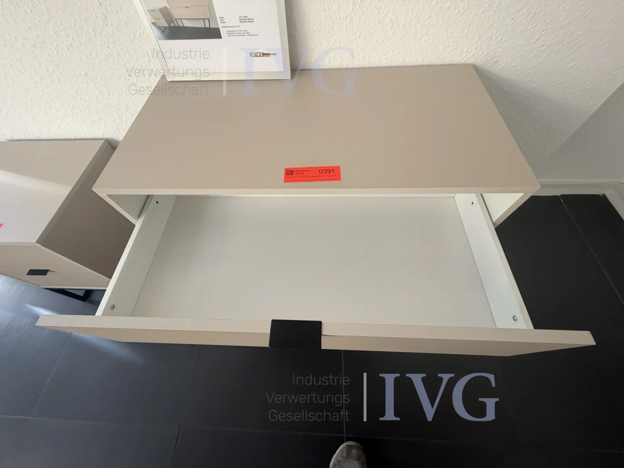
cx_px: 312
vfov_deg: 85.7
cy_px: 234
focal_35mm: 14
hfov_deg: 102.1
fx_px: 252
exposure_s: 1/121
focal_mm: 2.22
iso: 125
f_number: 2.2
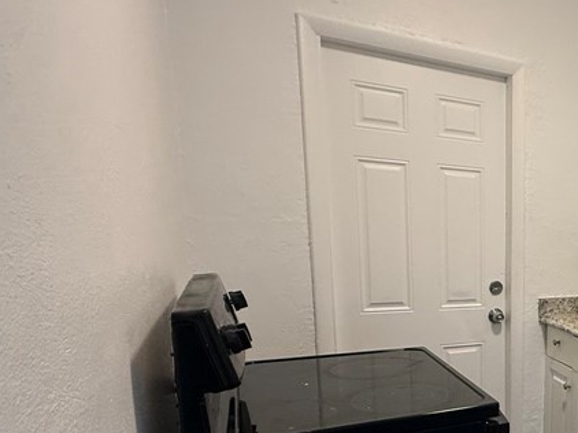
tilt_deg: -9.6
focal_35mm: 34
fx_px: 567
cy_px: 322
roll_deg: -3.0
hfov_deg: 40.7
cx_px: 667
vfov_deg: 40.6
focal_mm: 2.22
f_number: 2.2
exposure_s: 1/60
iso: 200
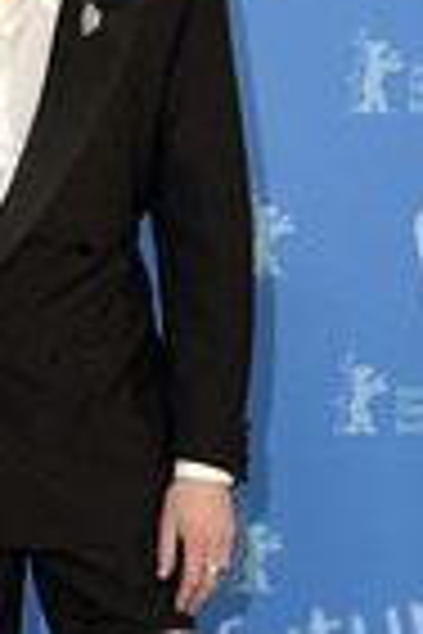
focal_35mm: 136
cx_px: -122
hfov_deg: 9.9
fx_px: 2397
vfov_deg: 15.0
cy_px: 472
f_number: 5.6
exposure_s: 1/250
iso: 1000
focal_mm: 48
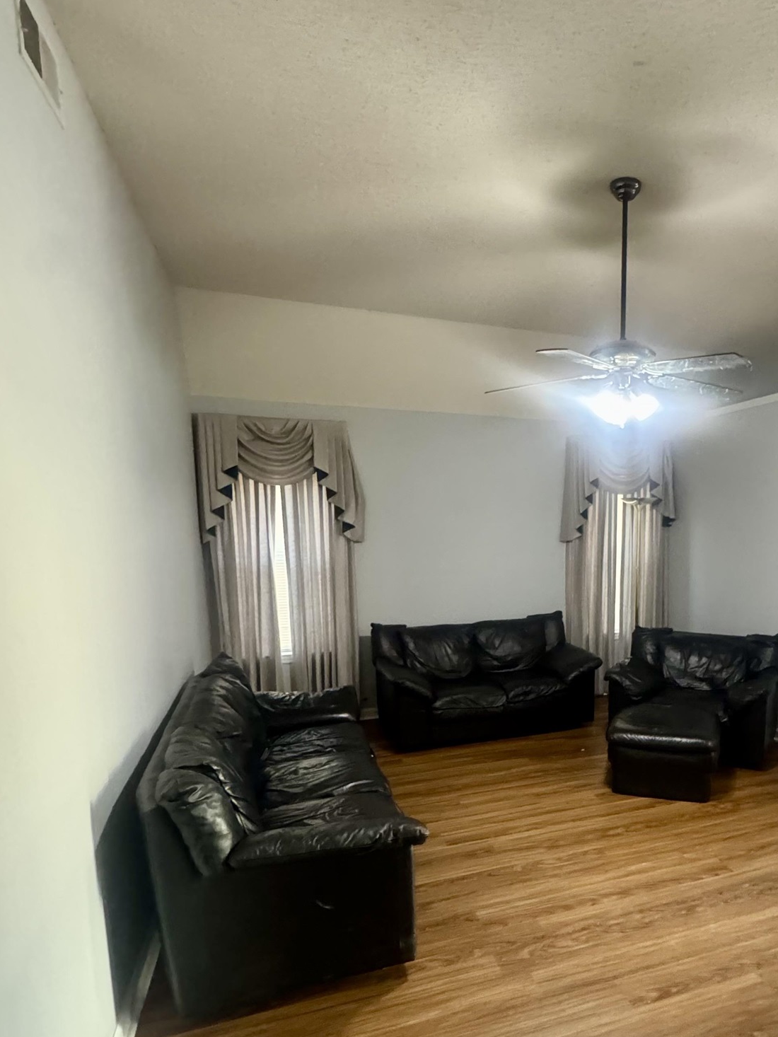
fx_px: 659
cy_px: 623
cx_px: 552
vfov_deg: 75.5
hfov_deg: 58.9
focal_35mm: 22
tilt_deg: -10.5
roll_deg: -0.6
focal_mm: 2.22
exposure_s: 1/60
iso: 1000
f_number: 2.2
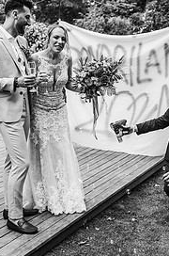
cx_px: 106
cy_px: 129
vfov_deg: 34.6
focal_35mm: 58
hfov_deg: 23.2
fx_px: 410
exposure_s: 1/1000
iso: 100
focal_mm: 35
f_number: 2.8
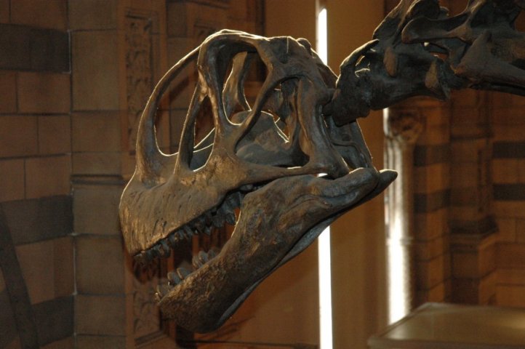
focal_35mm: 90
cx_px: 262
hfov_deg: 22.6
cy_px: 174
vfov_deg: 15.2
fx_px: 1311
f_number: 4.5
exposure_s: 1/15
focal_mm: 60
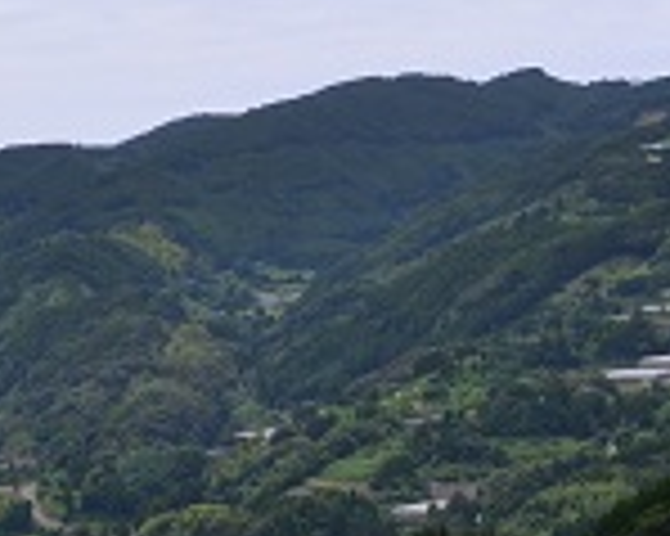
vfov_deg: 9.6
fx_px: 3171
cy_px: 372
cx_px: 450
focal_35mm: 160
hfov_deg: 12.0
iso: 400
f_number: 11
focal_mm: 26
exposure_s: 1/400
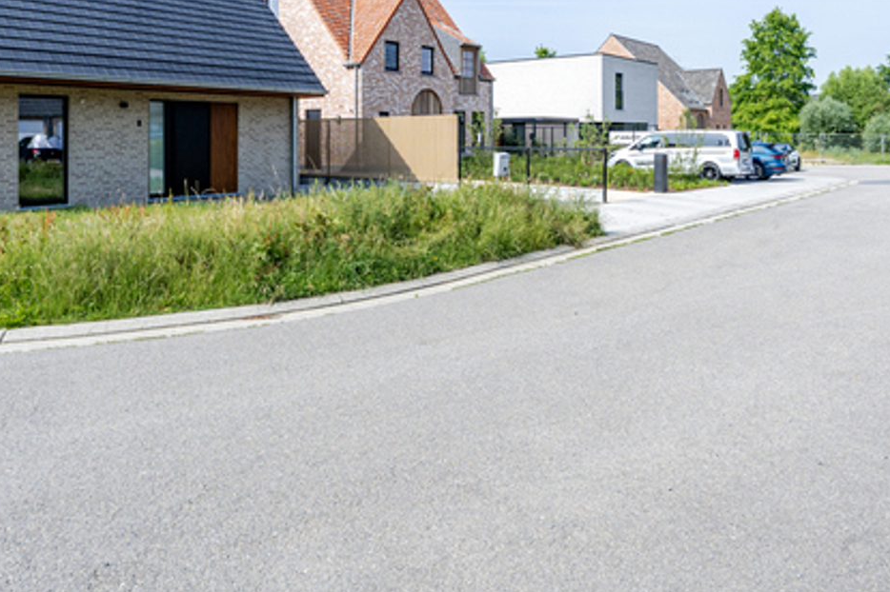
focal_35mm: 27
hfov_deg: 67.4
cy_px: 109
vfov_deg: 45.2
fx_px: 667
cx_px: 442
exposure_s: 1/400
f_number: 11
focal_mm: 14
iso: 250
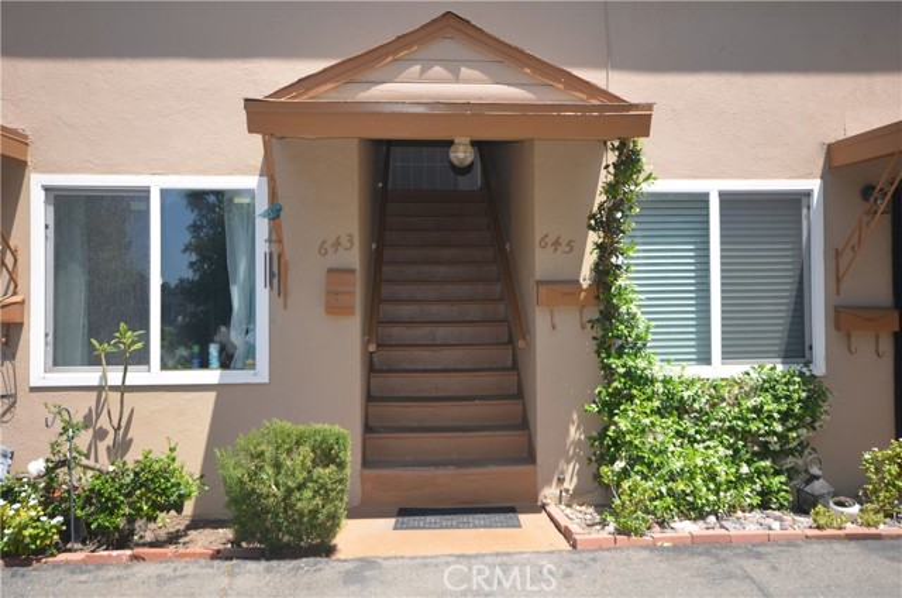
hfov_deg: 62.0
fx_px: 750
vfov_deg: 43.4
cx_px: 451
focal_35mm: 30
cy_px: 299
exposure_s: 1/200
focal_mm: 20
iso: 125
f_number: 5.6
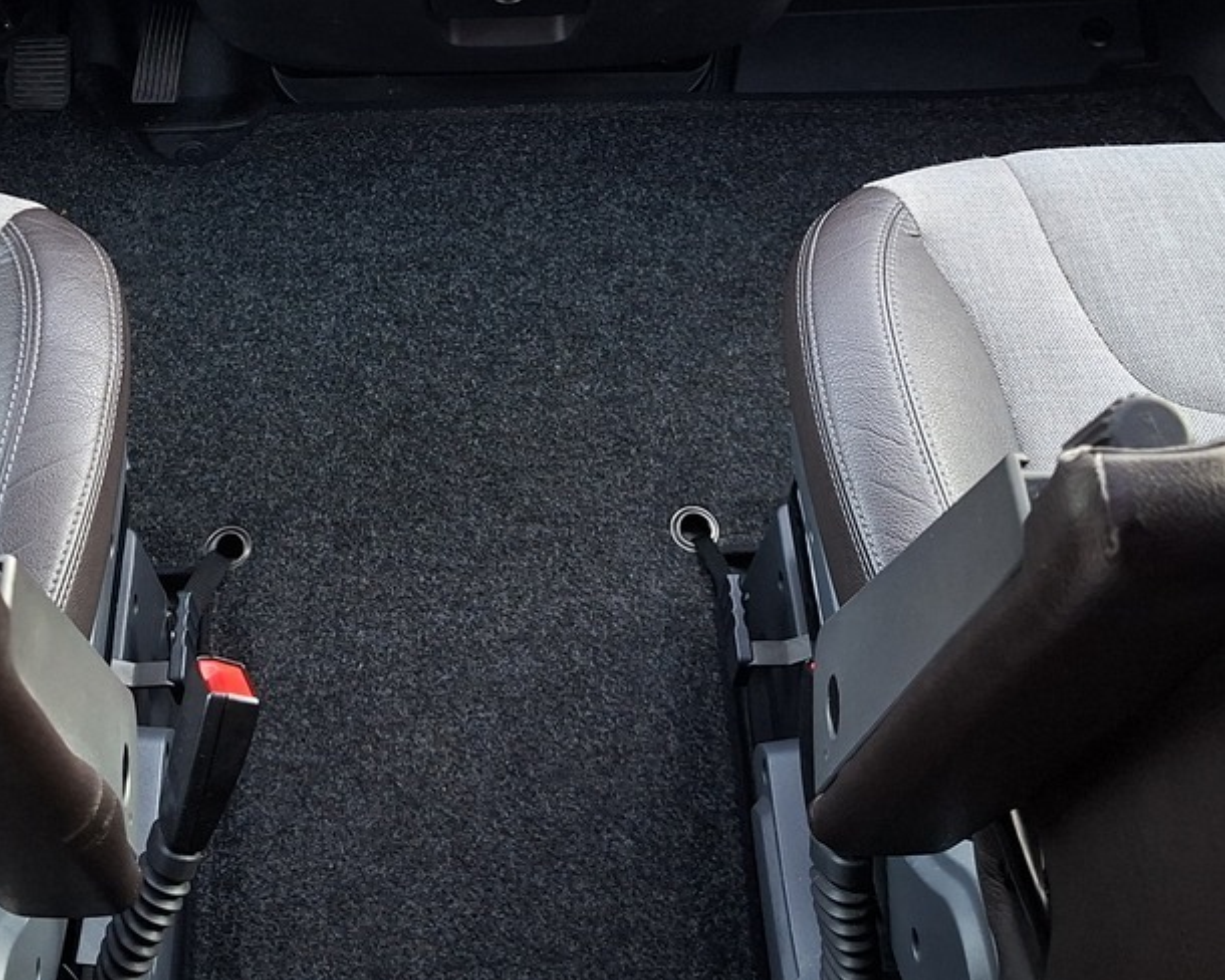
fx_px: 1922
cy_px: 102
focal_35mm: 53
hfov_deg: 35.1
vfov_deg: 27.6
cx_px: 442
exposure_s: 1/33
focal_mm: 5.54
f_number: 1.8
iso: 320
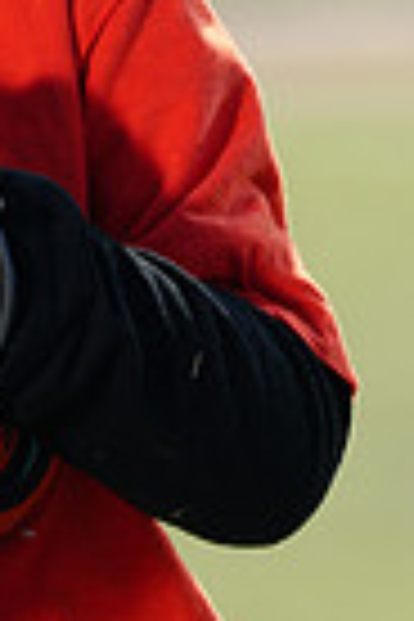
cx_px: -272
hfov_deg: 1.7
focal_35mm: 831
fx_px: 14334
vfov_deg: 2.5
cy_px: -248
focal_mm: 198
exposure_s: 1/250
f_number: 5
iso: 50
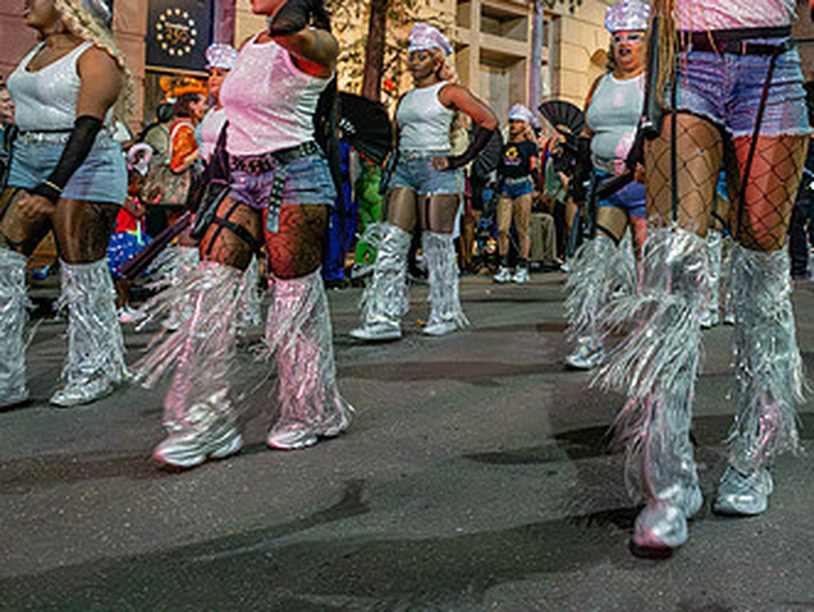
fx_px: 989
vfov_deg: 33.6
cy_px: 144
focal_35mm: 42
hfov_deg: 43.4
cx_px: 605
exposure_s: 1/100
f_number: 2.8
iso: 12800
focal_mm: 12
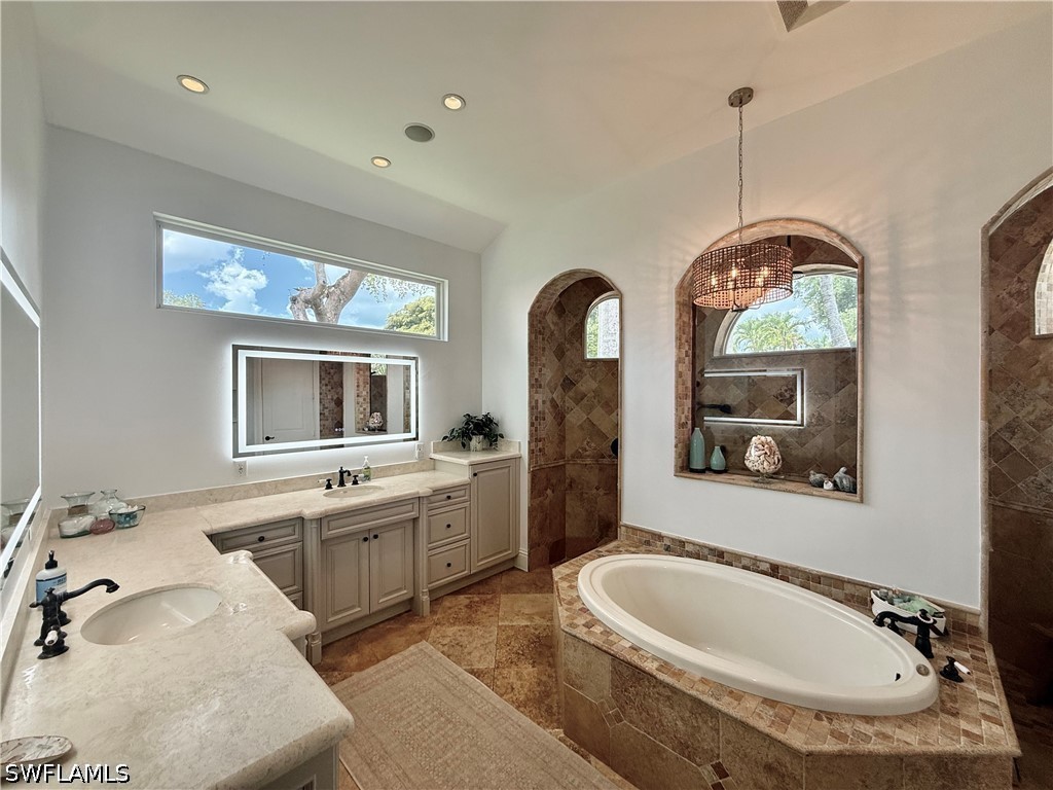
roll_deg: -0.1
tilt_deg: +0.2
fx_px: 426
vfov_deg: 85.7
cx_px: 526
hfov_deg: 102.1
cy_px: 395
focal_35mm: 14
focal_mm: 2.22
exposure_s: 1/143
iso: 64
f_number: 2.2
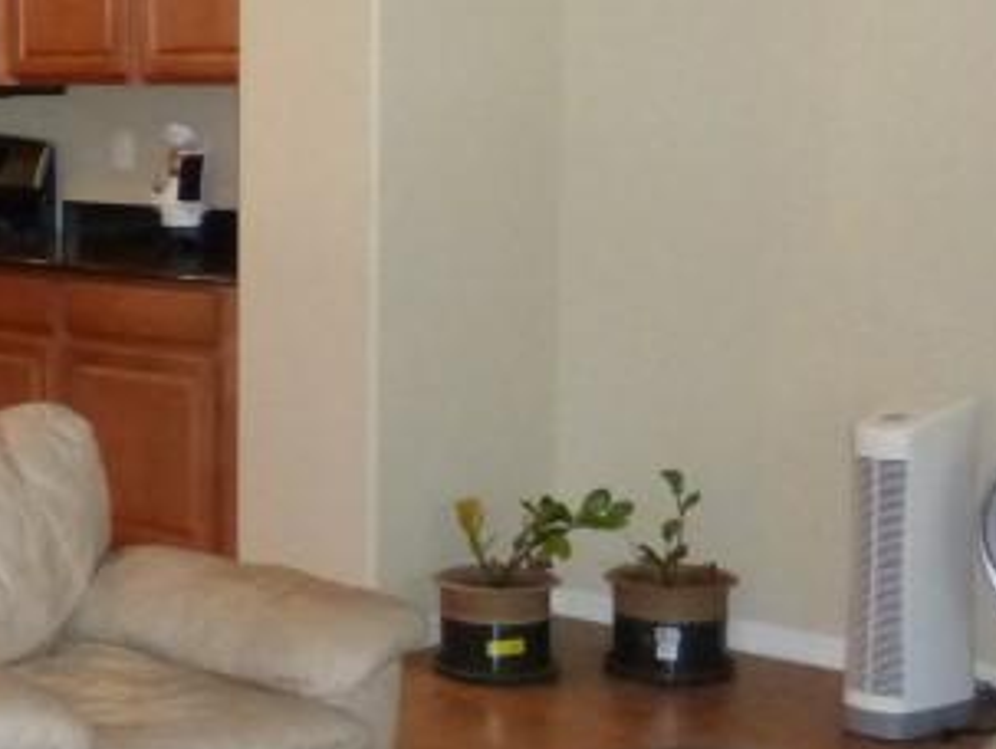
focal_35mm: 81
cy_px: 306
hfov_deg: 21.2
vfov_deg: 18.2
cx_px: -401
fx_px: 2333
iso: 800
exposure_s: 1/60
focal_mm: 4.3
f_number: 3.3
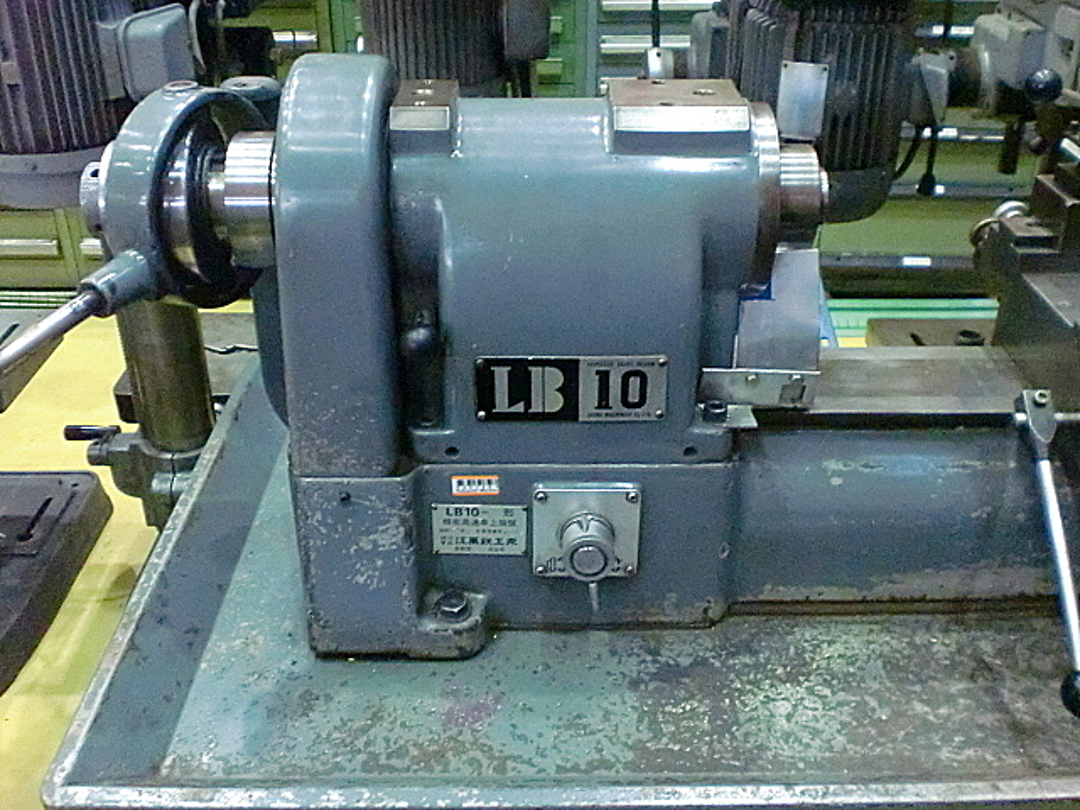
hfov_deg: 52.6
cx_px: 540
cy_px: 405
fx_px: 1092
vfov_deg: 40.7
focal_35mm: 35
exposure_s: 1/50
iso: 1600
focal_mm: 6.3
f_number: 3.1
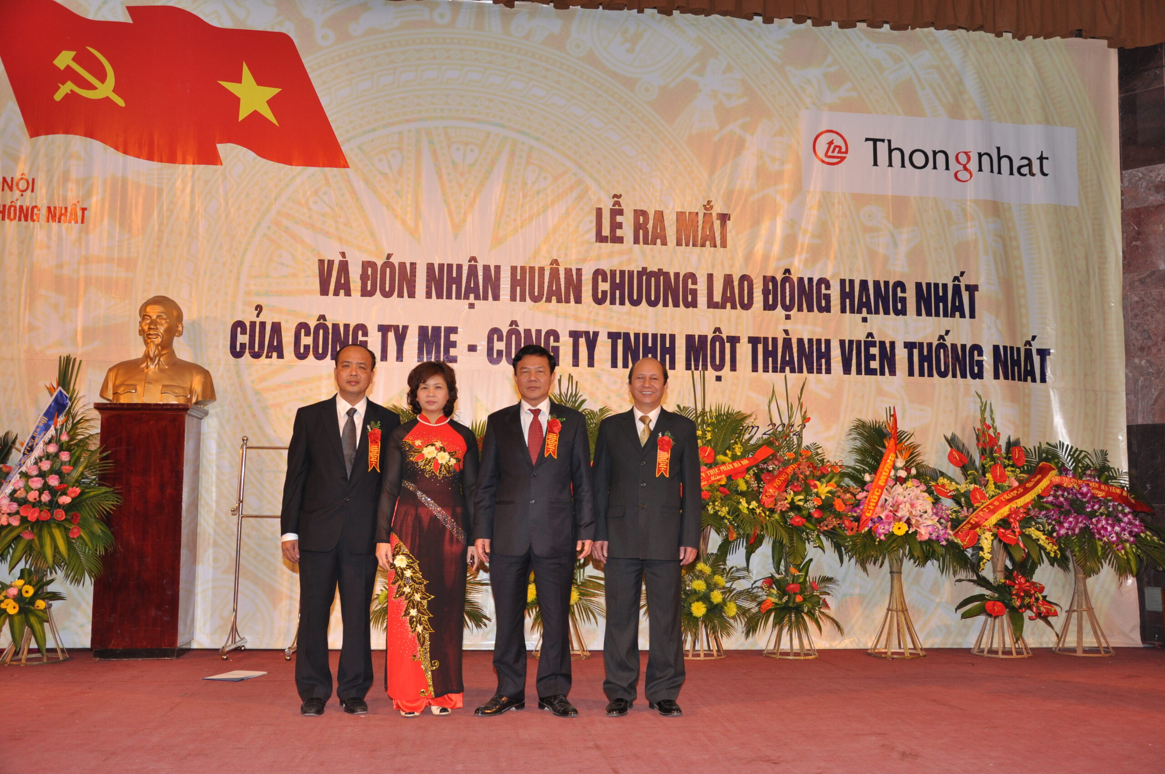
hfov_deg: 57.3
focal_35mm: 33
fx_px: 1067
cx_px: 582
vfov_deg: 39.9
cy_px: 387
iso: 400
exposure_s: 1/60
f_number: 5
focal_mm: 22
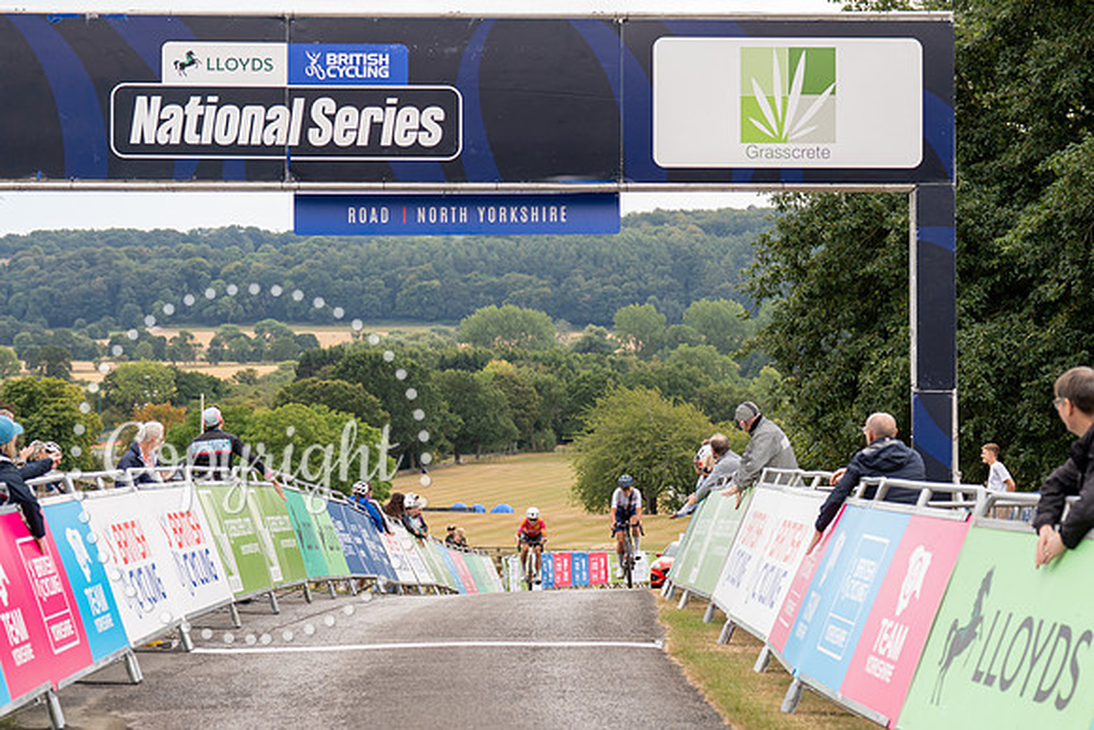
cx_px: 611
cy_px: 380
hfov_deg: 19.2
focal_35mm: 106
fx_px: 3226
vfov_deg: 12.9
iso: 250
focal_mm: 70
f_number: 3.5
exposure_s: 1/1000
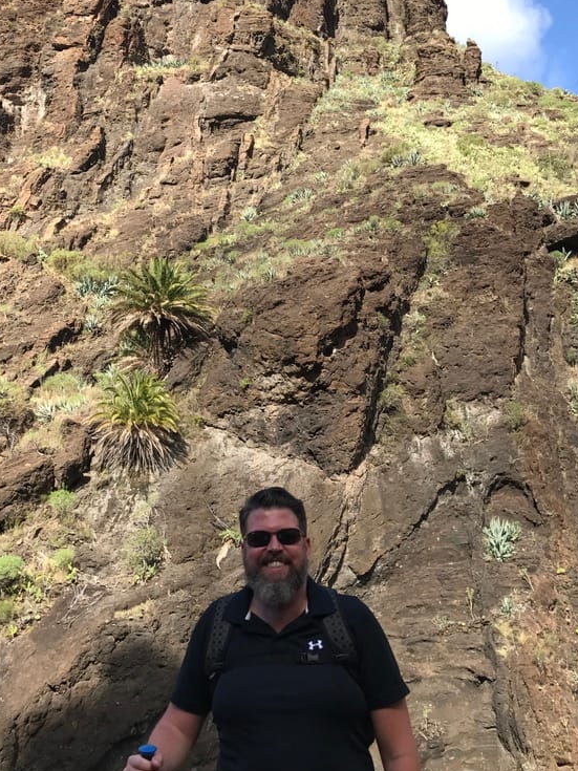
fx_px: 869
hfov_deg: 36.6
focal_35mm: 39
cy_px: 281
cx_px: 214
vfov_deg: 47.4
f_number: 1.8
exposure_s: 1/748
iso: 20
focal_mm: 3.99
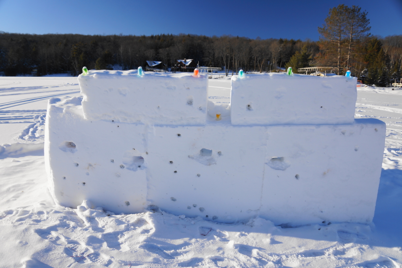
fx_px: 301
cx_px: 201
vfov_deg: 47.9
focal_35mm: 27
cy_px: 134
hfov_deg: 67.4
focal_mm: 18
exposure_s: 1/160
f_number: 5.6
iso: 100
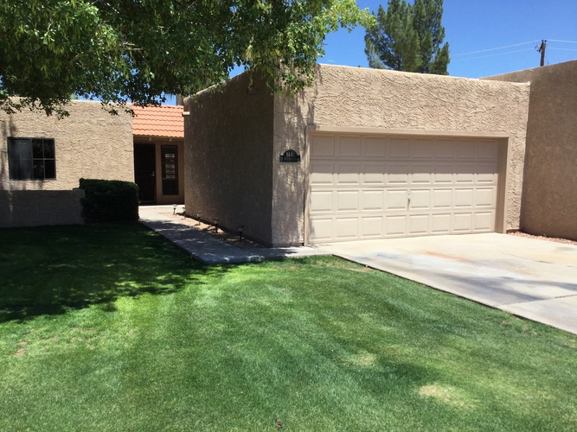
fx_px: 517
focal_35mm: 31
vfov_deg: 45.4
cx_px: 288
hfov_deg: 58.4
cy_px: 216
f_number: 2.4
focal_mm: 3.3
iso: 25
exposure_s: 1/1131
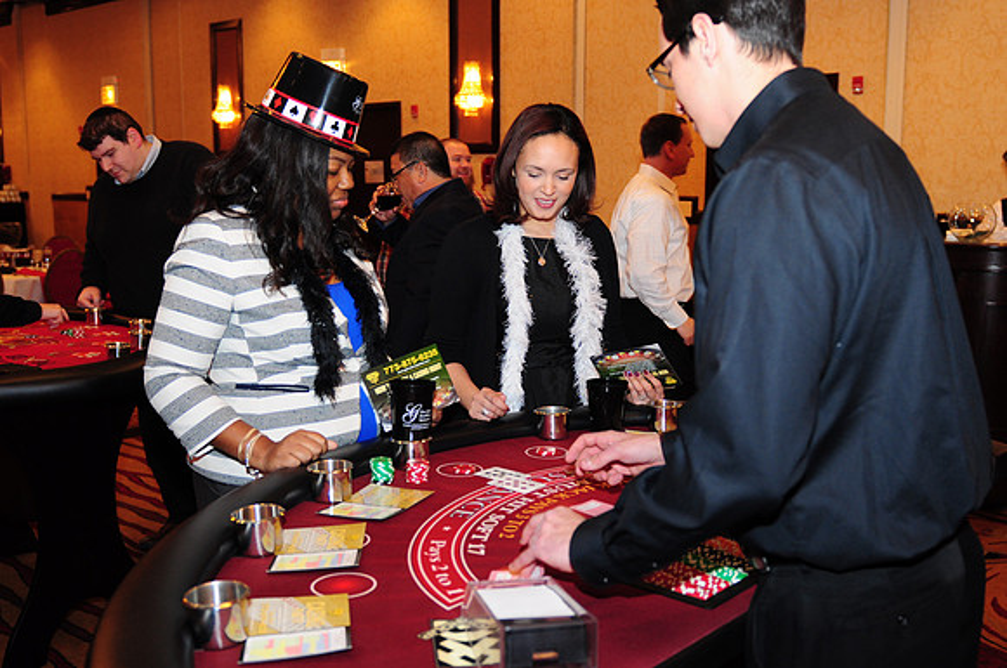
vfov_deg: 36.8
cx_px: 504
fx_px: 1006
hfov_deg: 53.2
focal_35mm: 36
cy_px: 334
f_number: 2.8
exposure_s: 1/60
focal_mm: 24
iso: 640
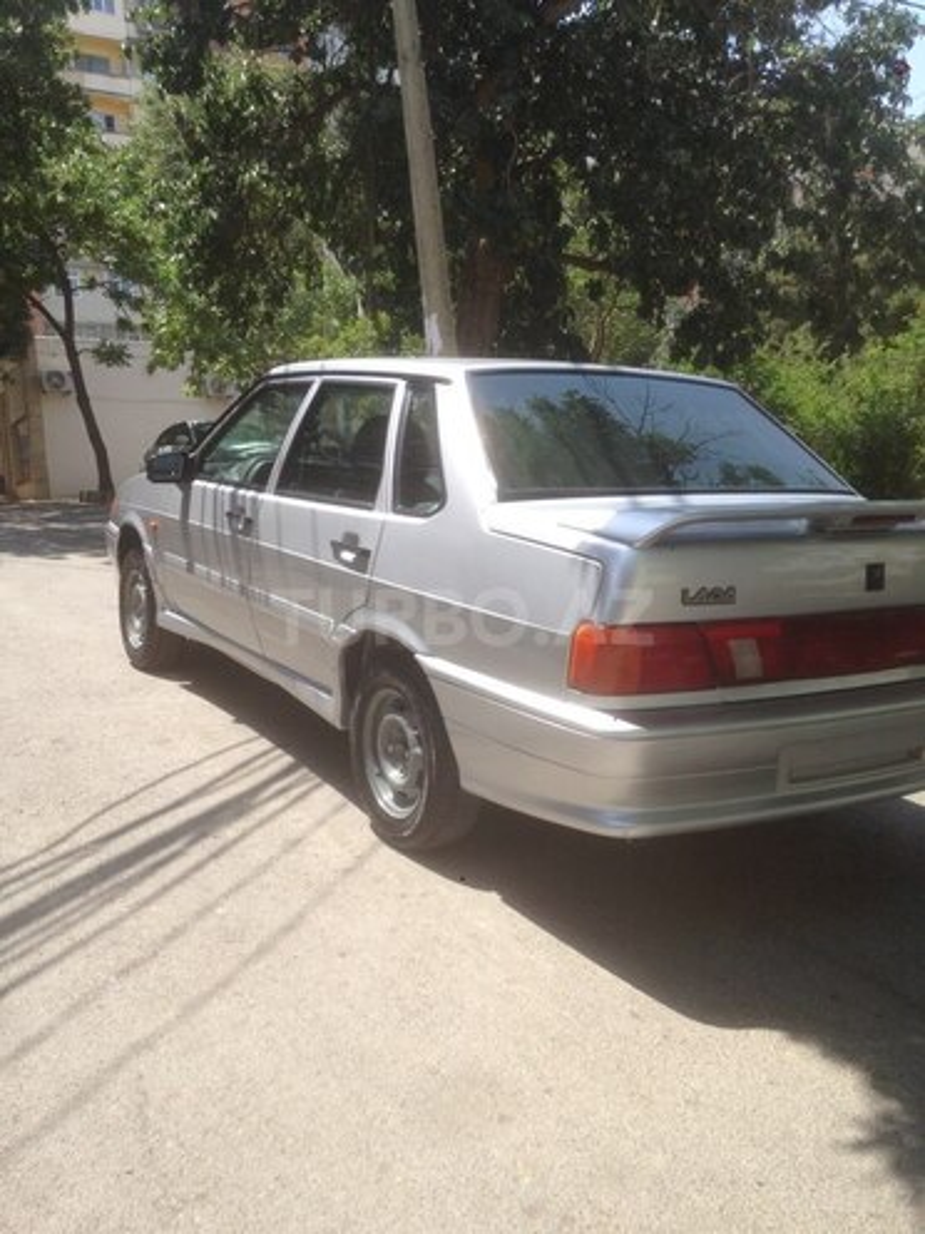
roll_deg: +1.4
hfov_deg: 42.9
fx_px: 1176
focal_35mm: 33
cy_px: 617
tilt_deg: -2.3
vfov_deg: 55.4
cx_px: 462
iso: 50
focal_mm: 4.12
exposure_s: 1/786
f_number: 2.4
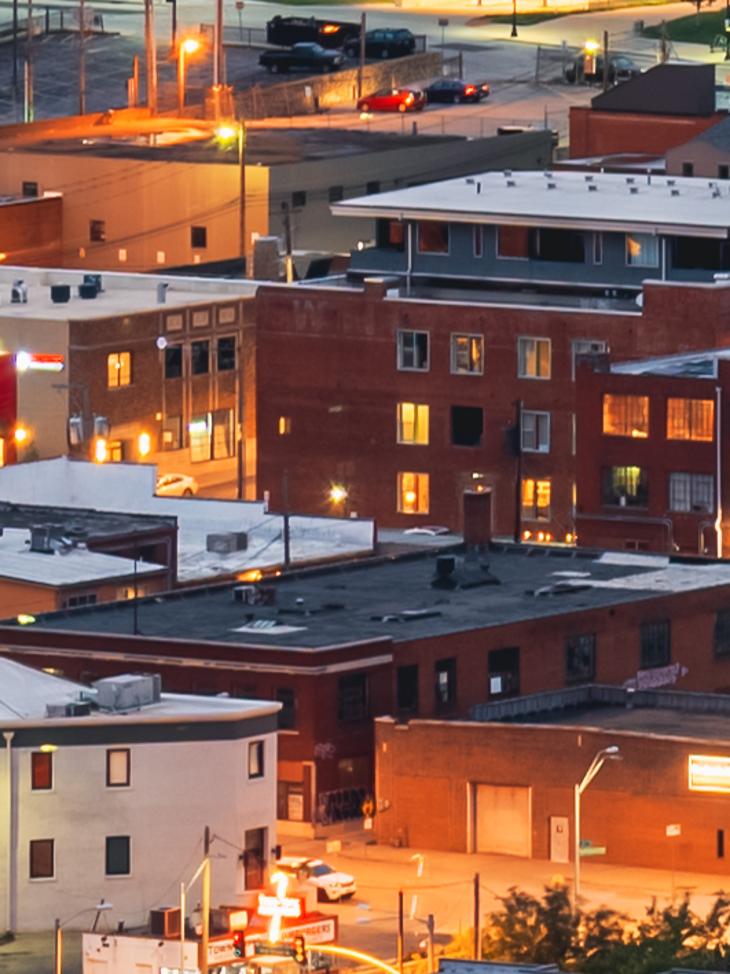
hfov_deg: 2.4
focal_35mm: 558
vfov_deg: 3.5
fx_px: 15704
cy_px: -185
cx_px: 5408
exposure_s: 1
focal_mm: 50
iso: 64
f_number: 8
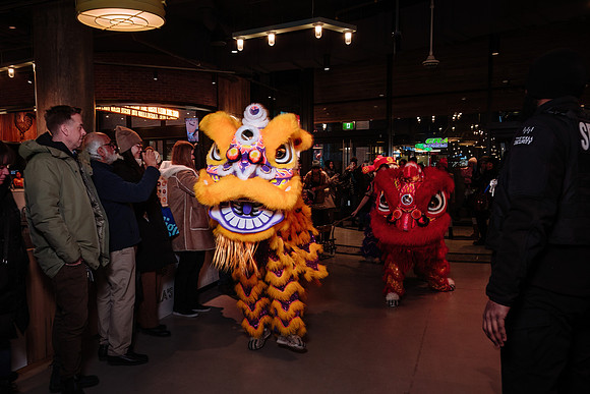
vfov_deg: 45.4
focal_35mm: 29
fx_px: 470
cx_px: 252
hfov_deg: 63.9
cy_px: 214
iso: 125
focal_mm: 16
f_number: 4
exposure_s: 1/60
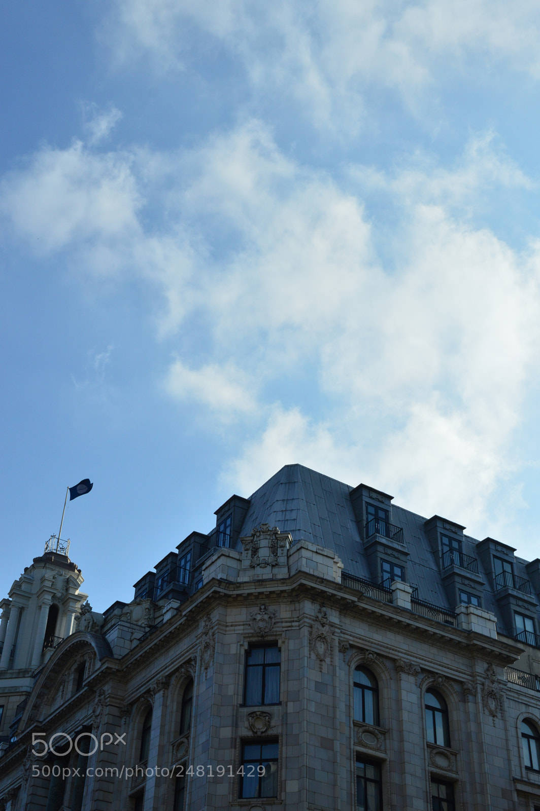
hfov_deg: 28.9
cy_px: 406
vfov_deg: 42.4
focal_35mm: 46
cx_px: 270
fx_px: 1048
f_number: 11
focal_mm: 31
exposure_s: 1/500
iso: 200
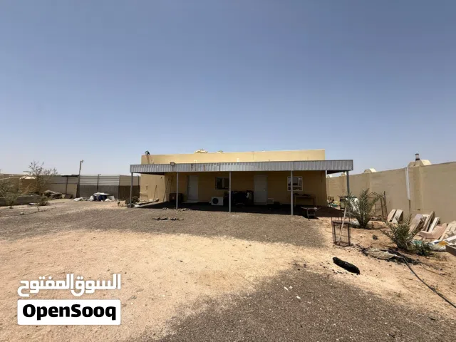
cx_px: 228
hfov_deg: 102.1
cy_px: 171
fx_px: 184
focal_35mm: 14
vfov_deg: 85.7
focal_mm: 2.22
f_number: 2.2
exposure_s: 1/3289
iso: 50
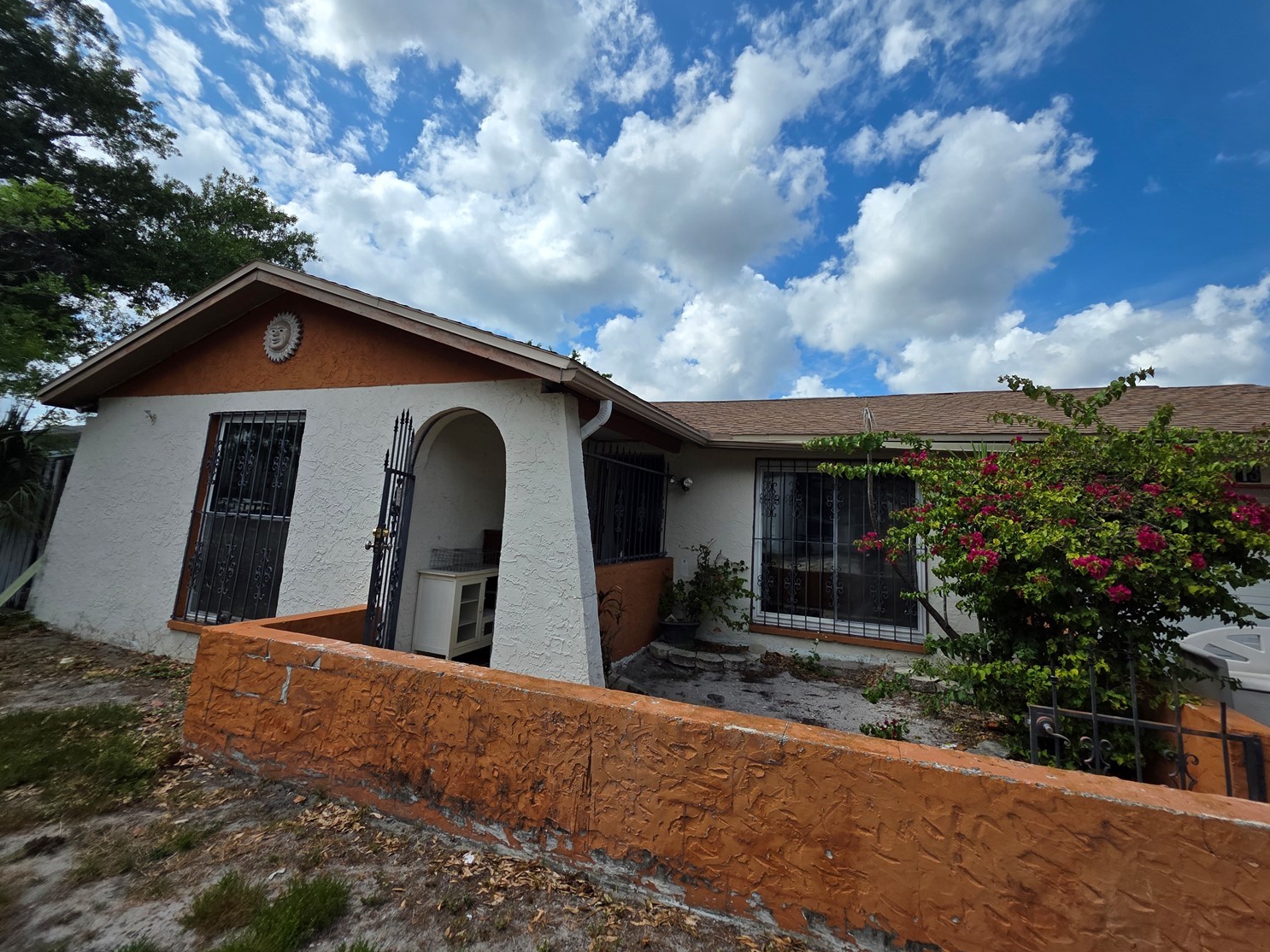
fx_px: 514
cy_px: 442
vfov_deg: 85.5
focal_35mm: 14
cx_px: 667
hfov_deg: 102.0
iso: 40
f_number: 1.9
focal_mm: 2.2
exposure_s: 1/3427
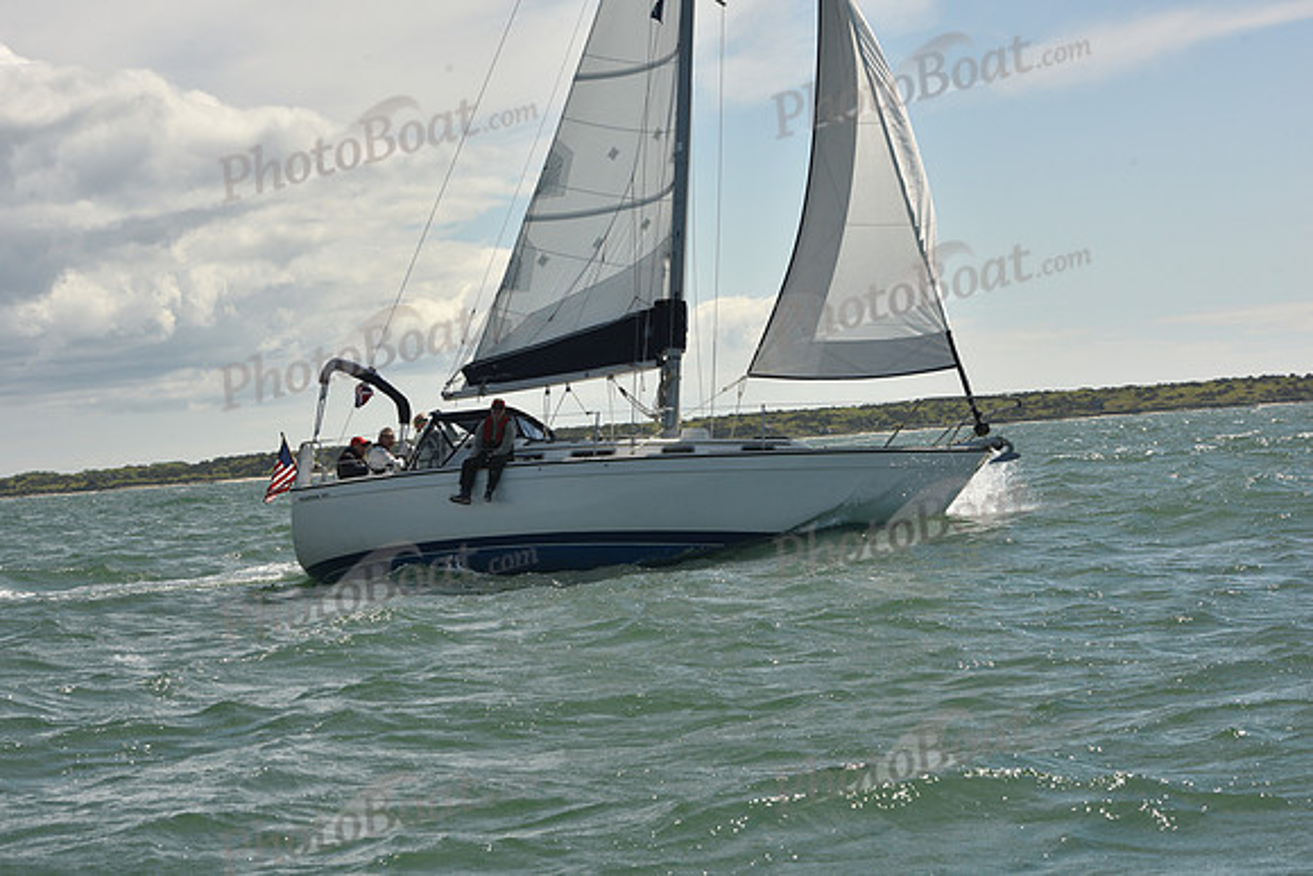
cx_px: 656
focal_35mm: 95
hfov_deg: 21.5
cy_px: 438
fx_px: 3466
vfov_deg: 14.4
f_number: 13
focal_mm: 95
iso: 320
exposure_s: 1/800
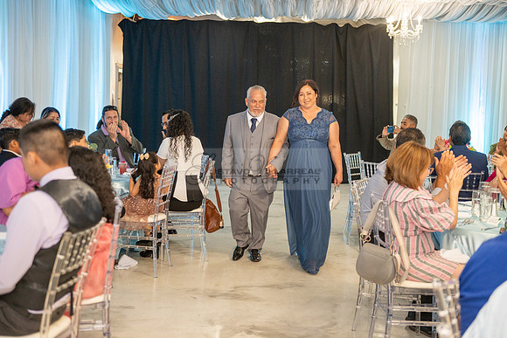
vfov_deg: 28.1
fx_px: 676
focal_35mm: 48
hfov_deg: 41.1
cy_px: 169
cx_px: 254
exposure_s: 1/160
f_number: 3.2
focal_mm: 48
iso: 800
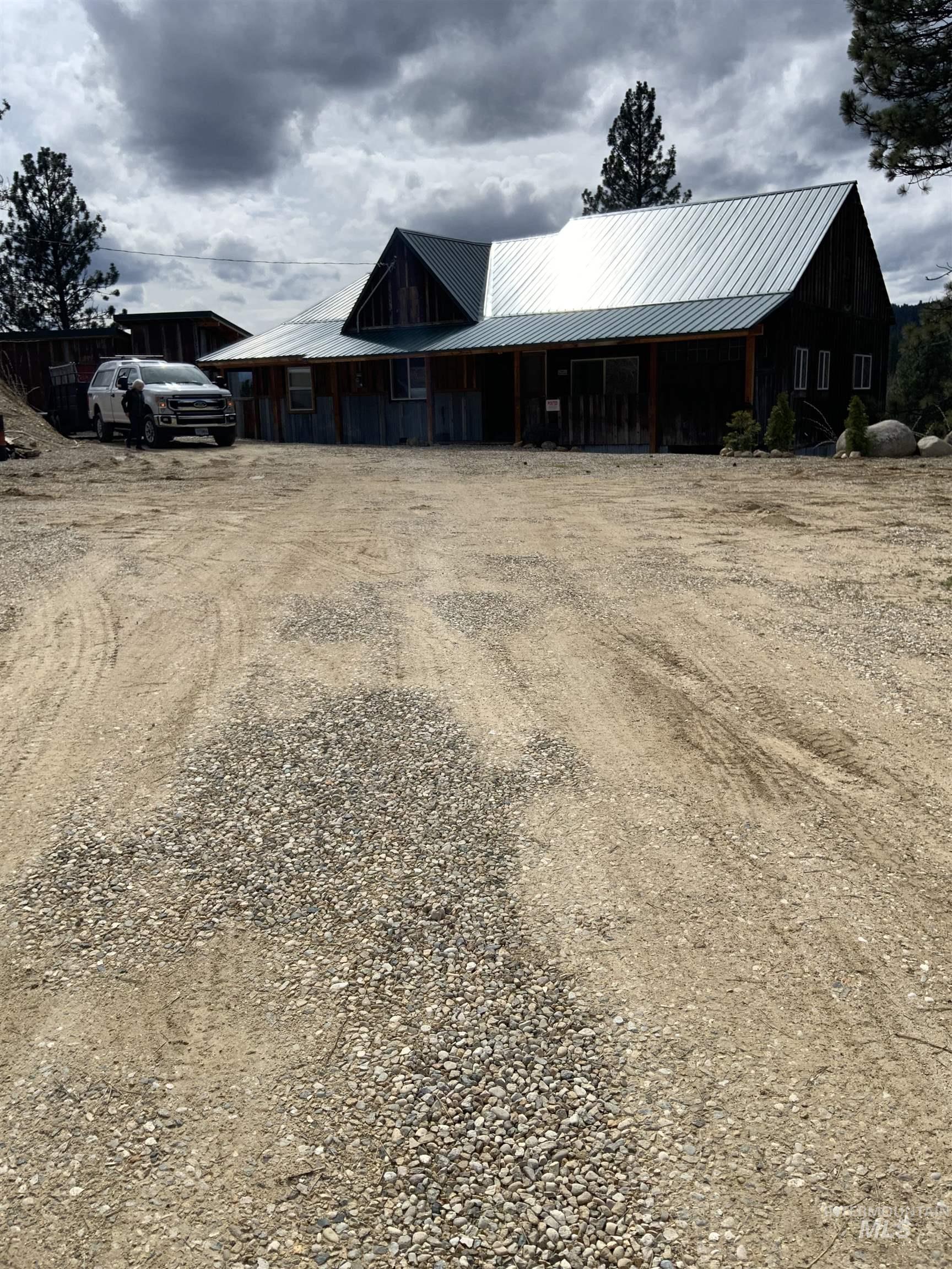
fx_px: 1063
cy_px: 634
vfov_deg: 61.7
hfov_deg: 48.2
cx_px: 476
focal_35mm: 29
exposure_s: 1/2058
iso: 20
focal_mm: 3
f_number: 1.8
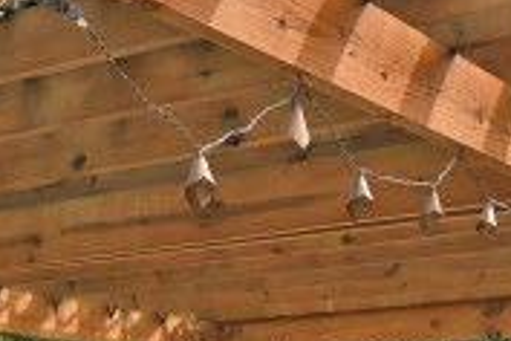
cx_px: 66
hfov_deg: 19.5
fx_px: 1462
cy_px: 498
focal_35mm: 103
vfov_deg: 12.7
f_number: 7.1
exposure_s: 1/200
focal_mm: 14
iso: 100
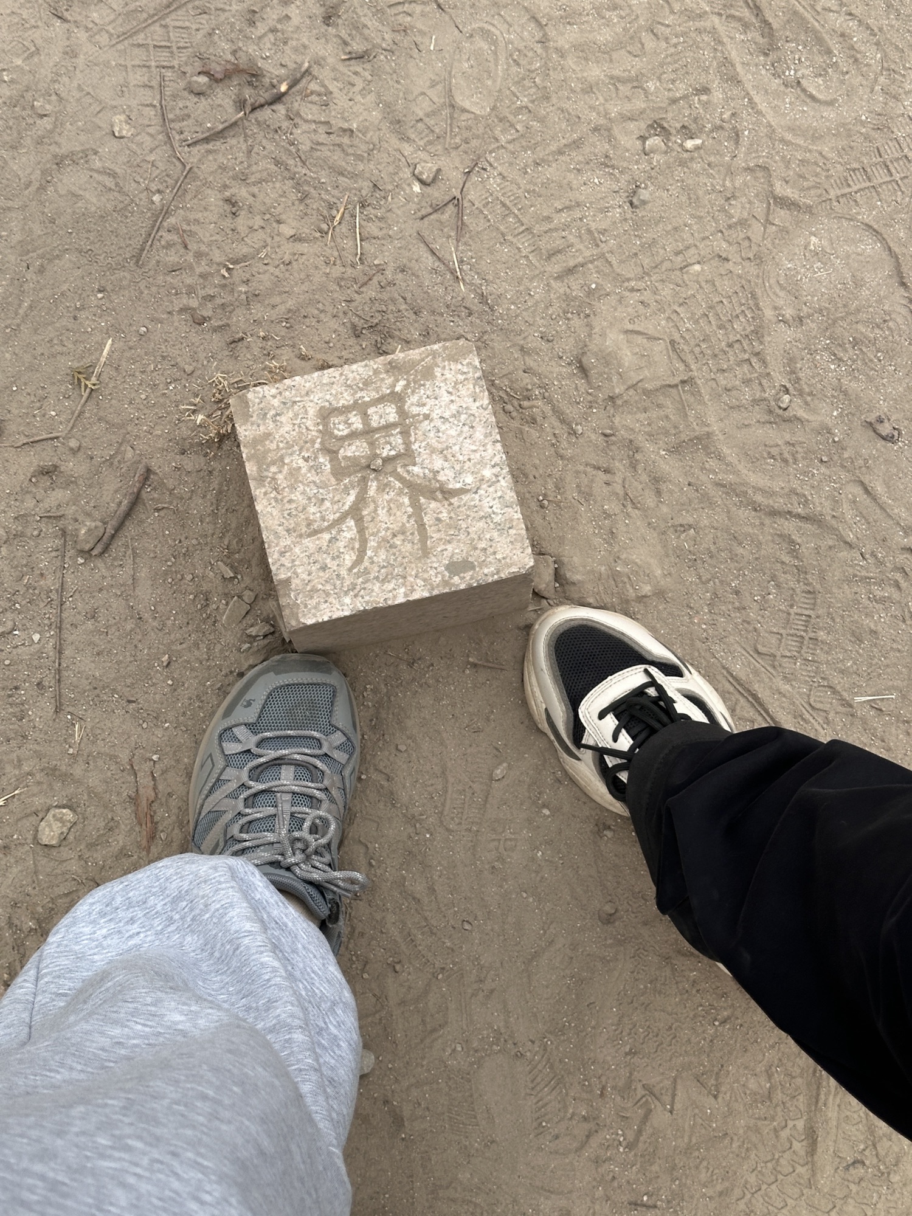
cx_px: 456
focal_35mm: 48
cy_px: 608
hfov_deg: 30.3
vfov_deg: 39.7
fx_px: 1686
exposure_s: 1/1289
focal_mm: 6.86
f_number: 1.78
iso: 64
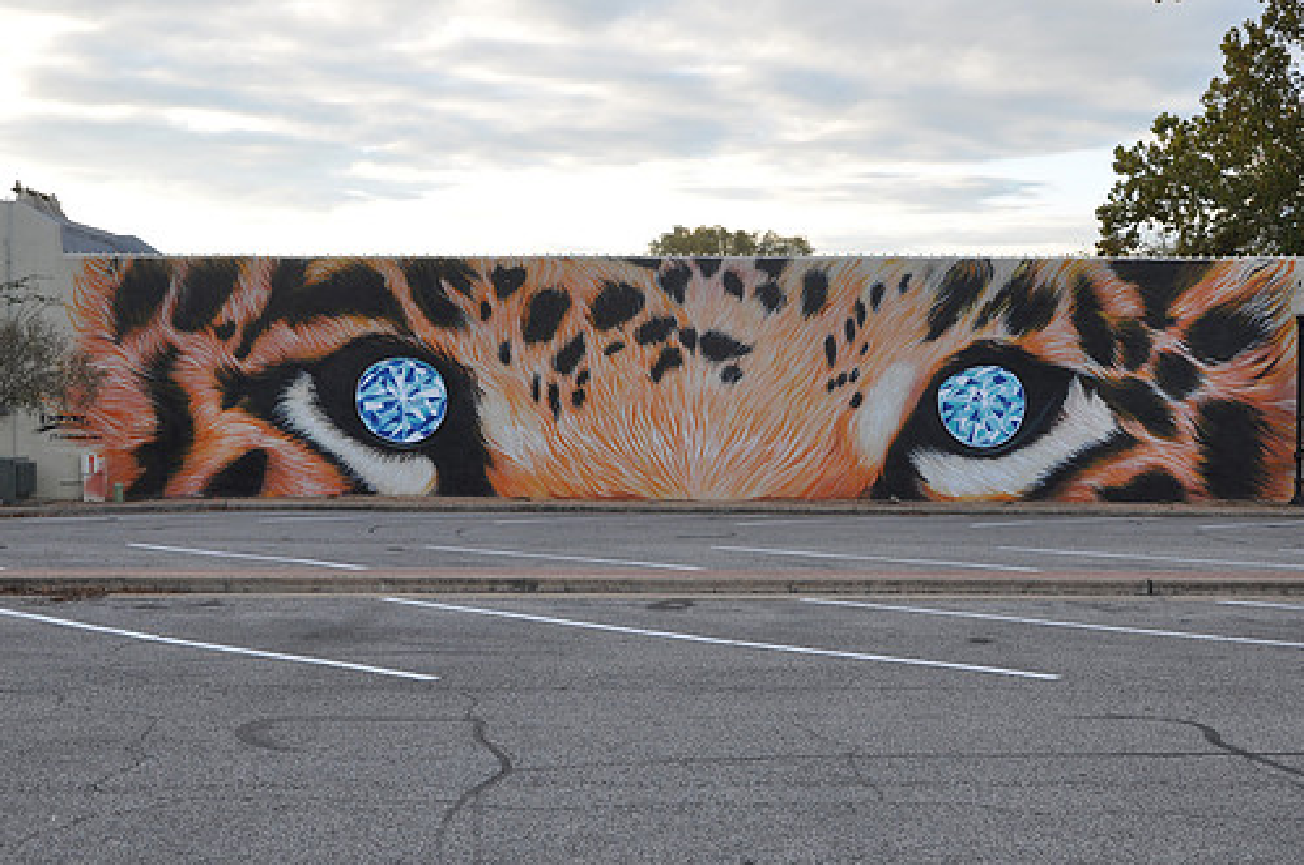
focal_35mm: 44
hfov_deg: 44.9
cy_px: 435
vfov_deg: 30.7
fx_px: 1576
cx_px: 674
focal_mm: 25
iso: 200
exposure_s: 1/50
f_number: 7.1
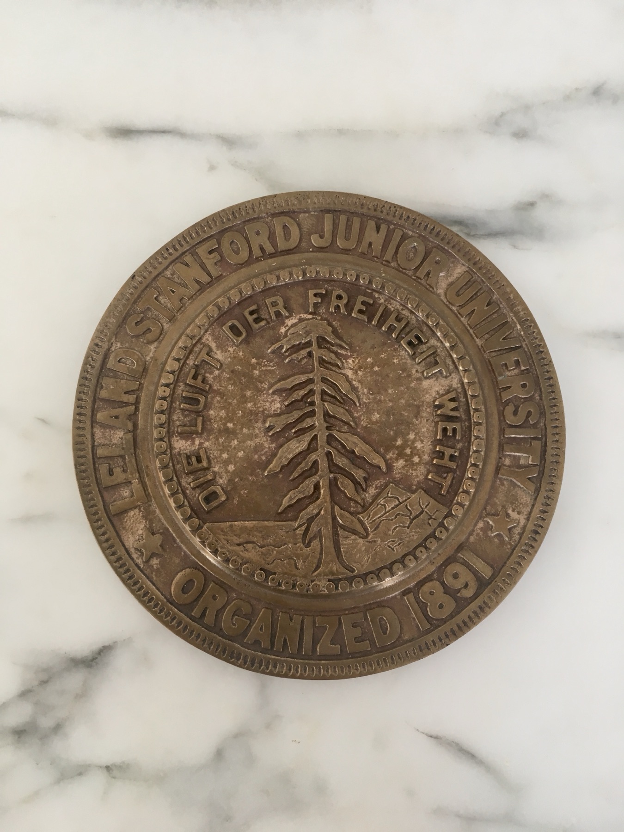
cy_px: 416
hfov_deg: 48.2
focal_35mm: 29
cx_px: 312
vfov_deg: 61.7
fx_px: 697
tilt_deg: -82.8
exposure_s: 1/30
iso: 50
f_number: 2.2
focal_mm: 4.15
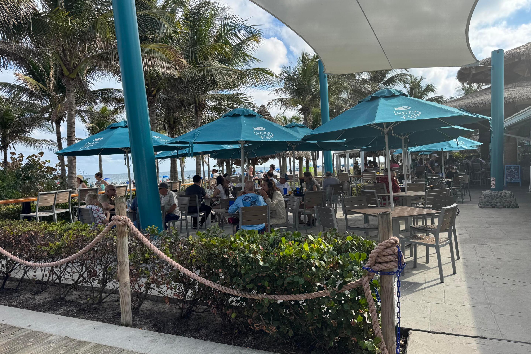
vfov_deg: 51.3
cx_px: 266
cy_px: 173
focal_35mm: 25
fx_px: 369
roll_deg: +2.3
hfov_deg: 71.5
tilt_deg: -1.9
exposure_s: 1/2331
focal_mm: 6.76
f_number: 1.78
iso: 80
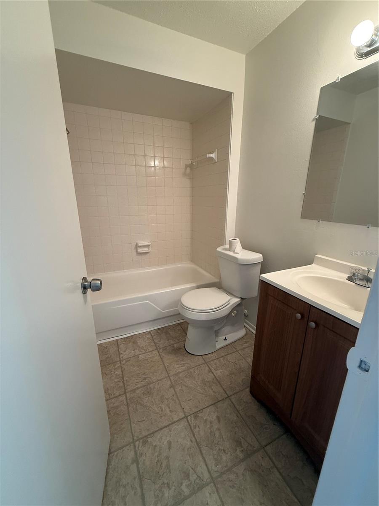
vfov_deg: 102.1
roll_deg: -0.4
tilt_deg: -15.6
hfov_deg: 85.7
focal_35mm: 14
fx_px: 204
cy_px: 253
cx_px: 190
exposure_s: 1/60
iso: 200
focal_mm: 2.22
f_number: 2.2
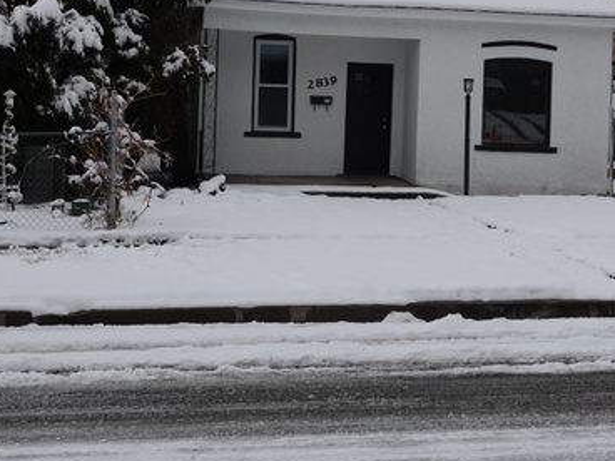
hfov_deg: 25.2
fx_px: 1368
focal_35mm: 77
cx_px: 418
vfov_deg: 19.0
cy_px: 134
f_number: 4
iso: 100
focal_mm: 16.92
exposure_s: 1/1000
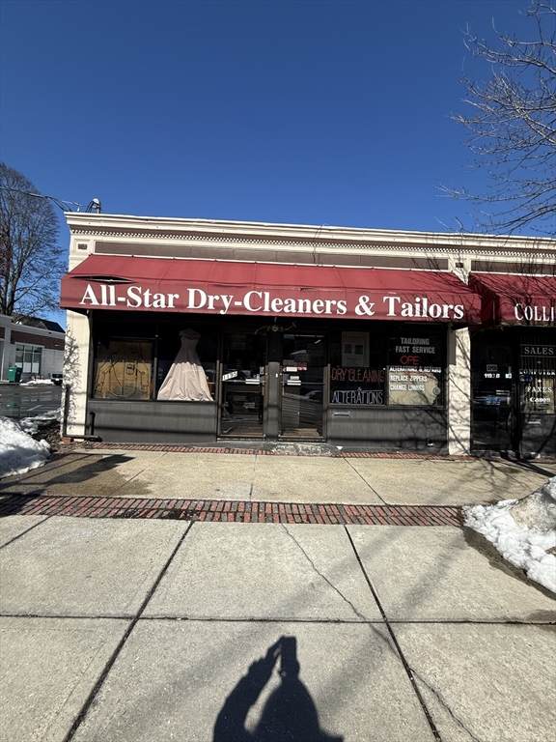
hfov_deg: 85.7
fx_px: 300
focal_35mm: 14
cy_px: 371
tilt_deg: +3.5
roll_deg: -2.1
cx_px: 278
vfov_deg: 102.1
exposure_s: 1/2237
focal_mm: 2.22
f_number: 2.2
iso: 50
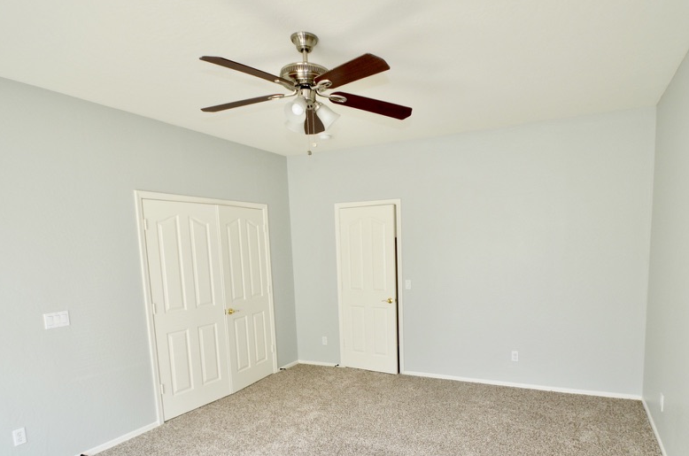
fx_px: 401
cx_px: 386
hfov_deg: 81.0
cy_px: 282
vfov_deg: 58.6
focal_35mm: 21
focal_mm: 10
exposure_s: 1/60
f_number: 4
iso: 220
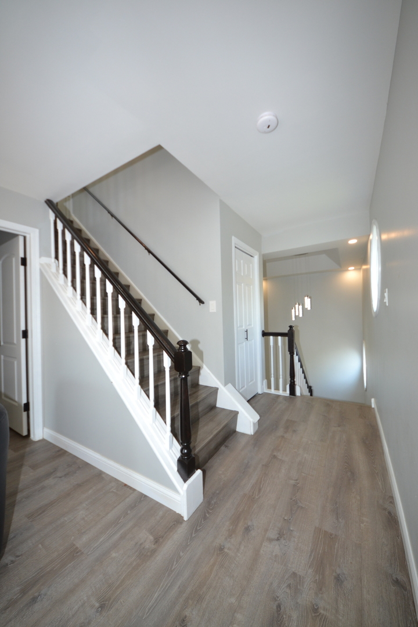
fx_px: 209
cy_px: 314
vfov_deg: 112.6
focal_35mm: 12
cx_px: 209
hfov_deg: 90.0
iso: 400
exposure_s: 1/80
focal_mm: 8
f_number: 4.5
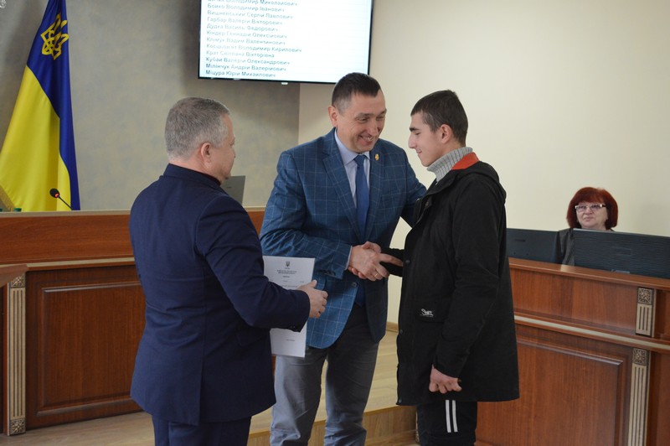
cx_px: 335
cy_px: 223
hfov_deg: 37.9
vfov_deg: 25.7
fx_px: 976
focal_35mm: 52
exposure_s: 1/60
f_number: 5
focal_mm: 35
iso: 1800
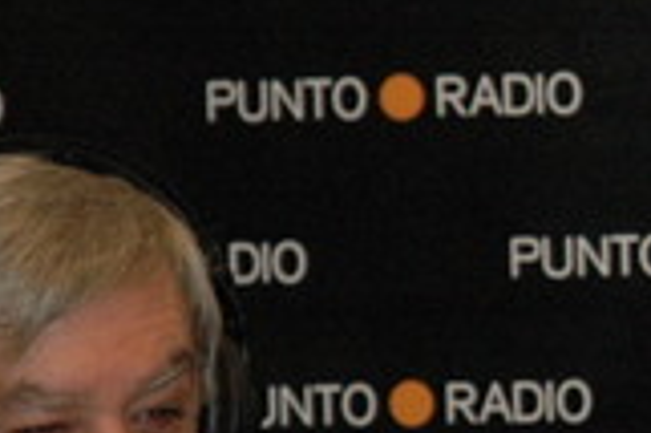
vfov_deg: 2.6
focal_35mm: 522
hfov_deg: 3.9
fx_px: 9430
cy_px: 214
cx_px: 991
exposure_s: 1/60
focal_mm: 70
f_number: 4.5
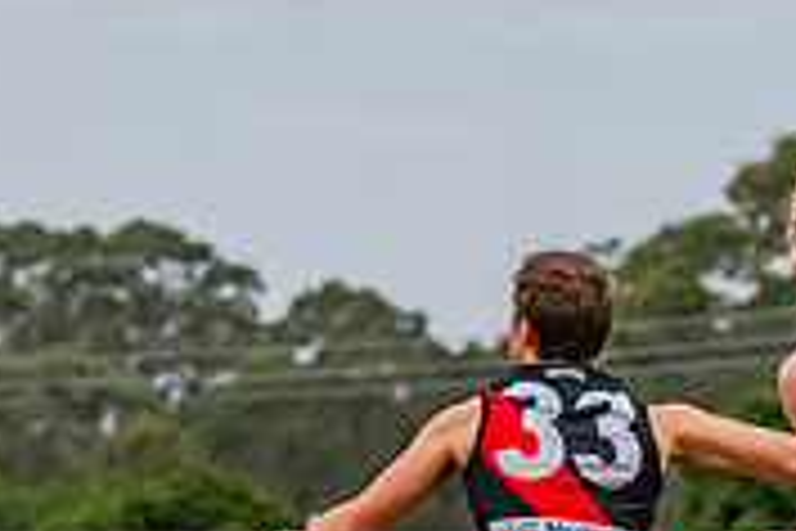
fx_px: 12890
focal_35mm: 583
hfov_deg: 3.5
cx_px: -278
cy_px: 384
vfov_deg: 2.4
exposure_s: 1/1250
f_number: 9
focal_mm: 170
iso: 800
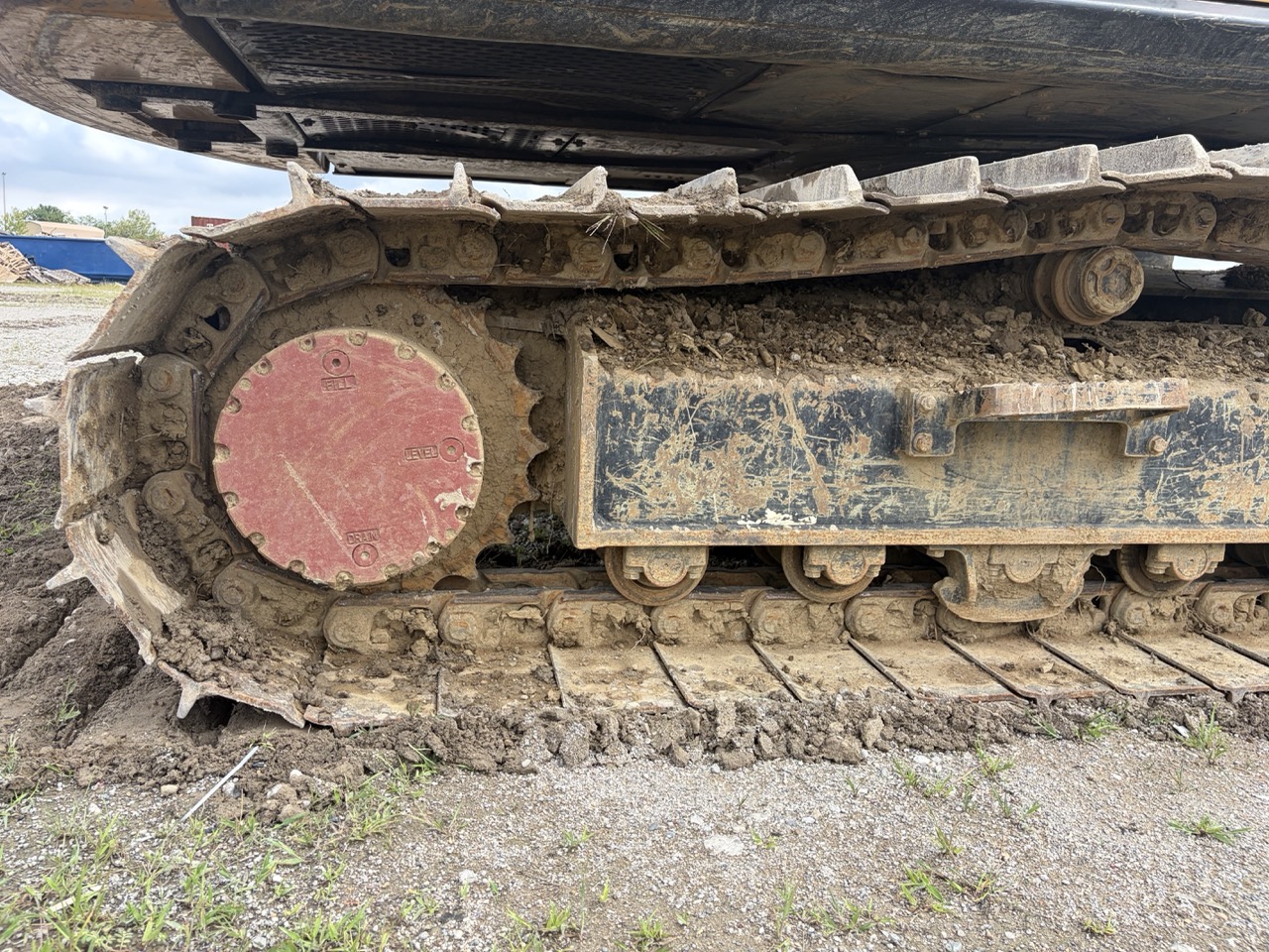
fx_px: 953
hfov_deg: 67.3
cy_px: 476
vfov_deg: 53.1
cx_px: 634
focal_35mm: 26
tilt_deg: -9.1
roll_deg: -2.8
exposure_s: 1/1099
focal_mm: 5.96
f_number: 1.6
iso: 50
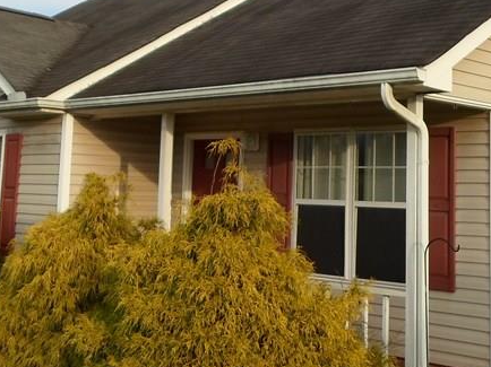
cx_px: 259
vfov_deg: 24.3
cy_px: 59
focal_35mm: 59
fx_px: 836
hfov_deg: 32.7
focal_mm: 4.5
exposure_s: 1/500
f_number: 2.5
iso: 80
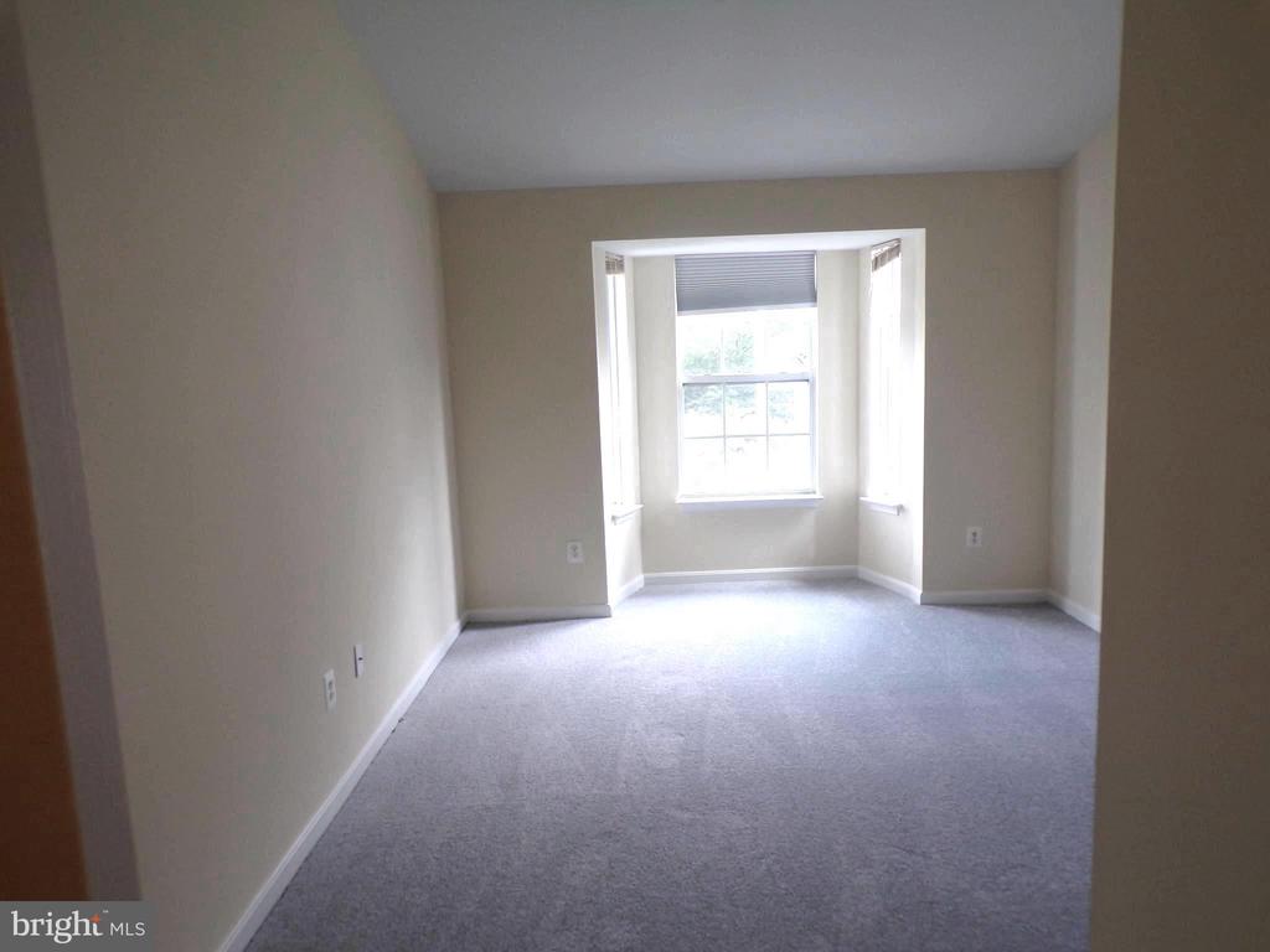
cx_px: 635
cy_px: 476
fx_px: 881
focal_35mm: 24
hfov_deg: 71.6
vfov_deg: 56.8
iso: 100
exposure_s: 1/58
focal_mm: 4.3
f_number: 3
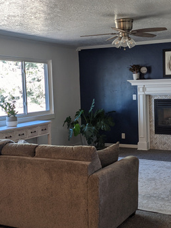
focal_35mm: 51
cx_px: 117
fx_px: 336
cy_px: 107
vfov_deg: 37.5
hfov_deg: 28.3
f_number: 1.73
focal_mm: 4.38
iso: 51
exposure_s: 1/60
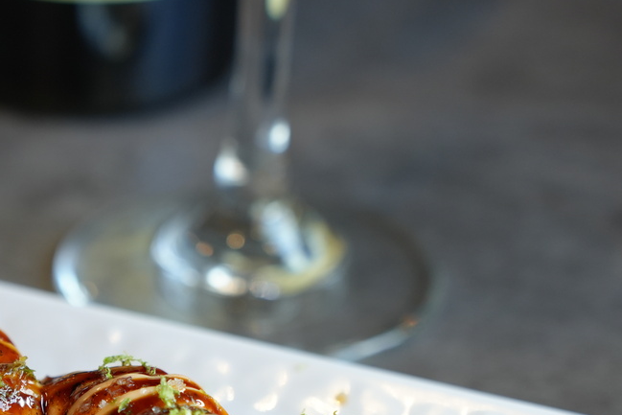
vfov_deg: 7.4
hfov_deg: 11.0
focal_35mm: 185
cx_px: -8
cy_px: 470
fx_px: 3197
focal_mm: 75
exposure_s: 1/160
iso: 640
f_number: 4
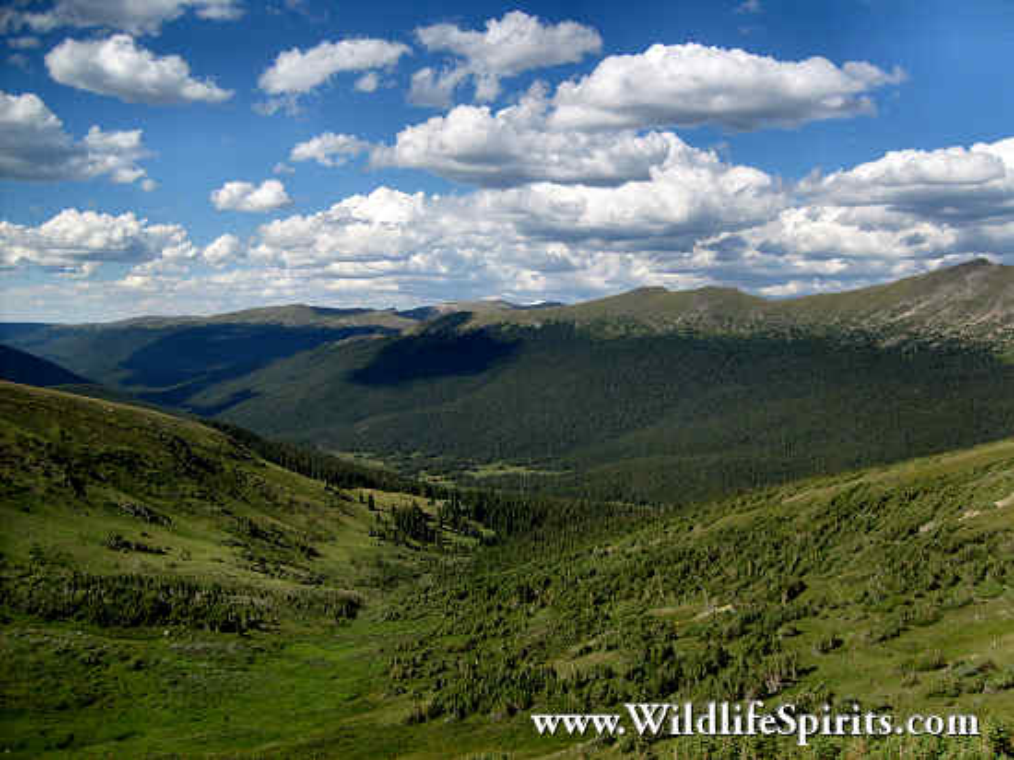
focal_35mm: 35
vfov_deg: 40.7
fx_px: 1025
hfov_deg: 52.6
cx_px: 507
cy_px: 380
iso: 80
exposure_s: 1/350
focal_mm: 5.8
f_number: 7.1
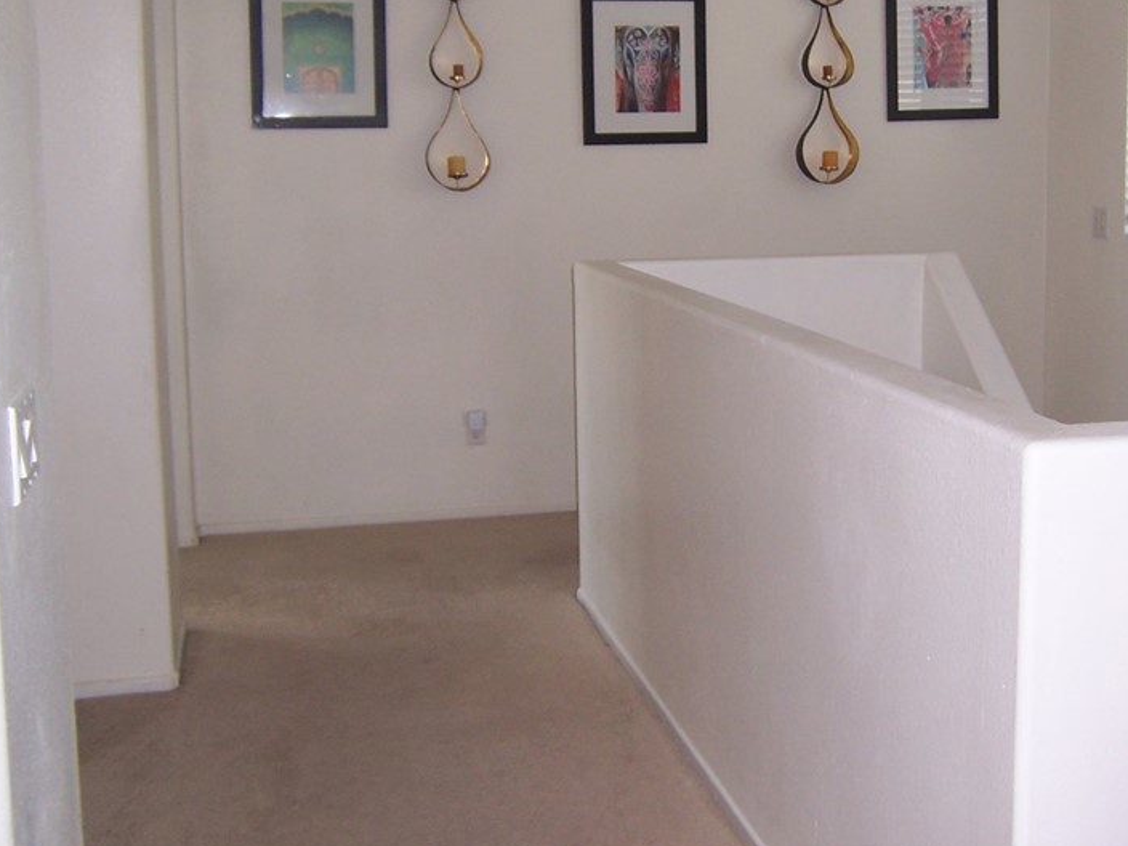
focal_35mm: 48
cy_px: 330
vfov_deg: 30.2
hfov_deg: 39.3
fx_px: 1564
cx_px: 721
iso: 80
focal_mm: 5.5
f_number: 2.8
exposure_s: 1/60
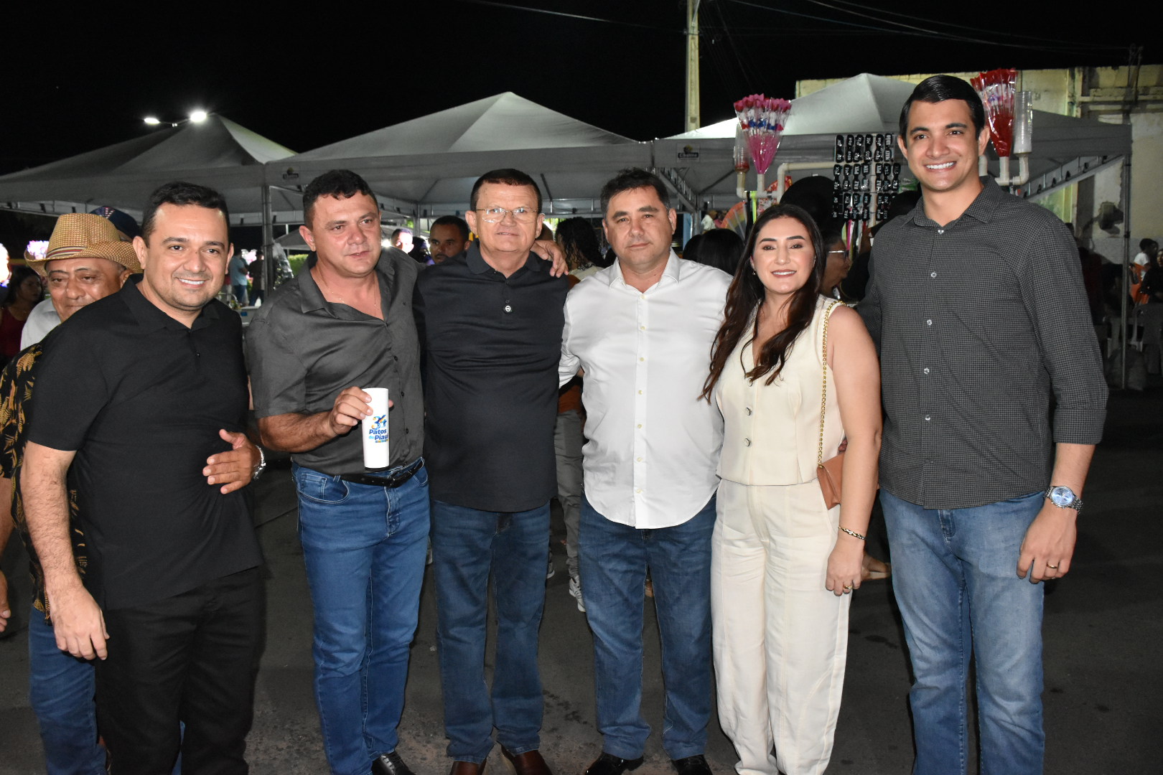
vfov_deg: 47.9
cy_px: 388
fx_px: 872
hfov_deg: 67.4
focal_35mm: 27
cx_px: 582
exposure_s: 1/100
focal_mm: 18
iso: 3200
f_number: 5.6
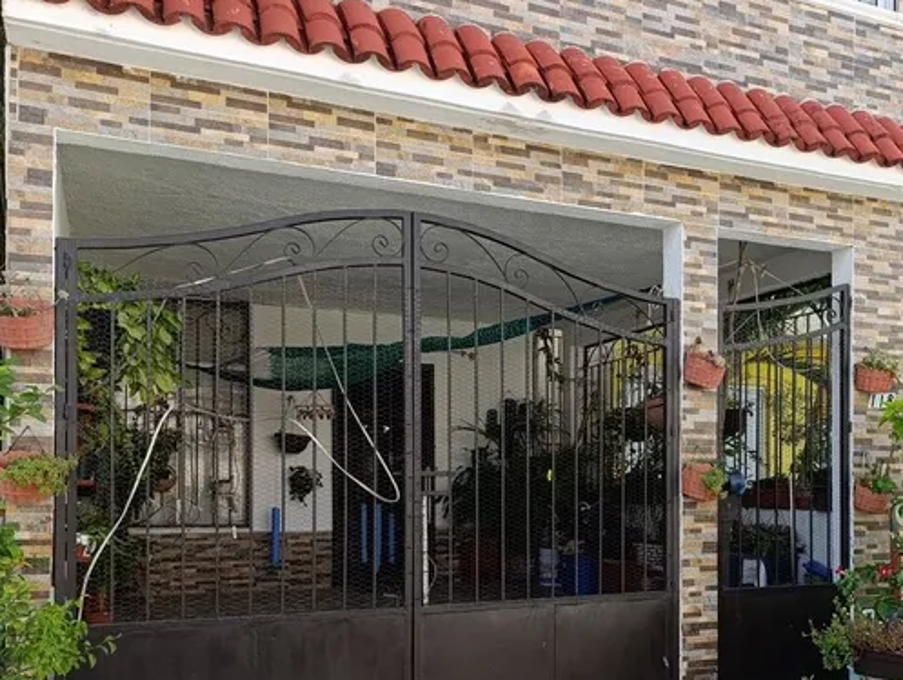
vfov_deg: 38.0
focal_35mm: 37
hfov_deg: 49.4
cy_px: 491
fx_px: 966
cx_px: 583
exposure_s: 1/120
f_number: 1.6
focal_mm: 6.14
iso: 64
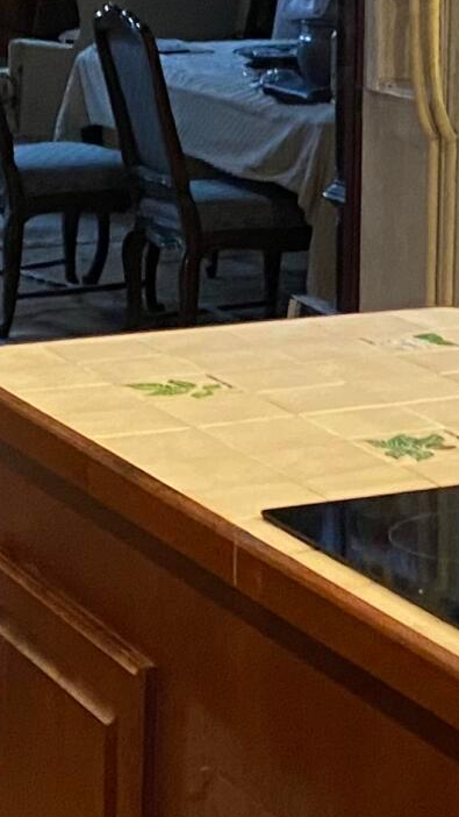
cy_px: 54
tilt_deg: -6.2
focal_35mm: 121
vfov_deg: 17.4
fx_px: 2617
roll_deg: -1.2
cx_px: 618
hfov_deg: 9.8
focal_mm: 4.25
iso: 400
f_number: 1.8
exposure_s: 1/40
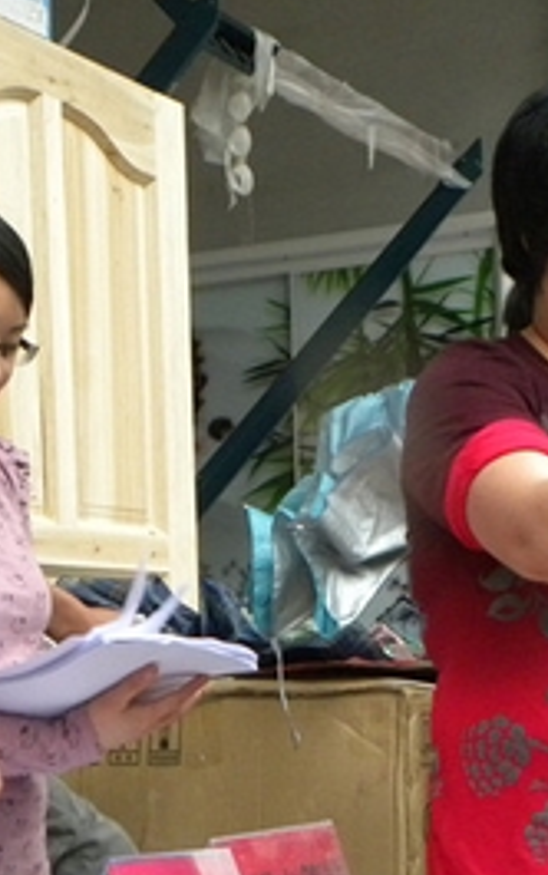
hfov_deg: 14.5
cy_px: 601
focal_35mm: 90
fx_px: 2147
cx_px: 264
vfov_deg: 22.9
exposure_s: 1/178
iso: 400
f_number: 3.2
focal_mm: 7.3
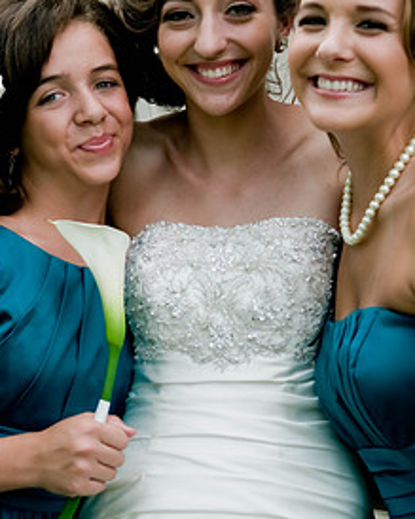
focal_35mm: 131
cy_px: 194
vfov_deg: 14.7
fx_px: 2012
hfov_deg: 11.8
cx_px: 220
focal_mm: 44
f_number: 2.8
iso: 200
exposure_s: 1/1250
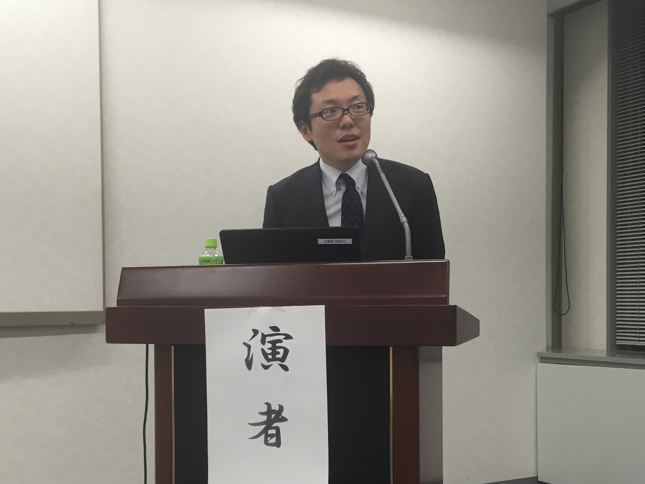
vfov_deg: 48.2
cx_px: 322
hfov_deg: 61.7
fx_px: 540
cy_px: 242
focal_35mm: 29
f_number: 2.2
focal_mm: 4.15
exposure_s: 1/30
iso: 32
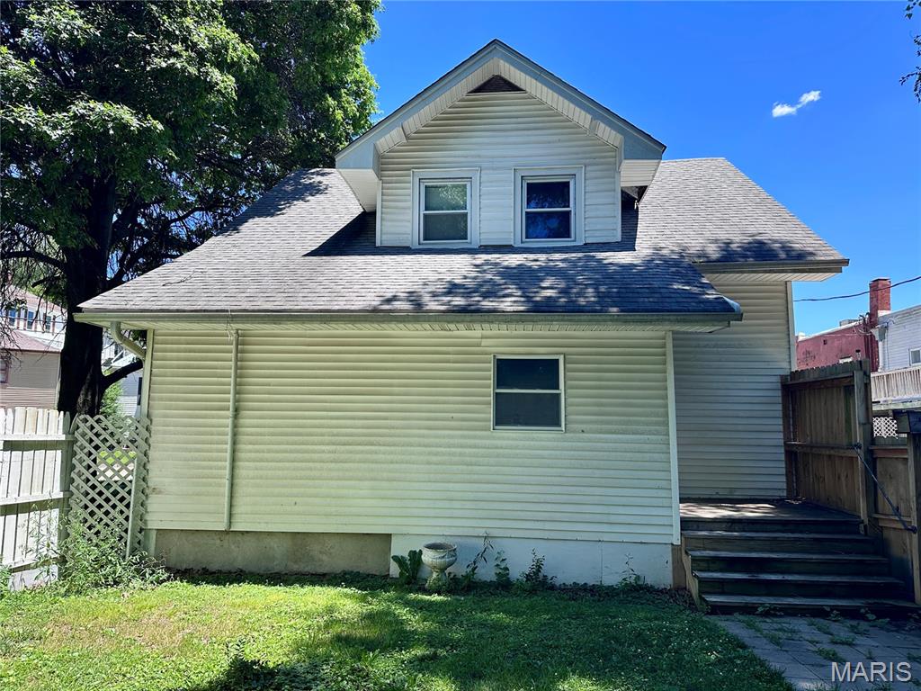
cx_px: 460
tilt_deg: +7.6
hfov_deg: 71.6
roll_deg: +0.1
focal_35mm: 24
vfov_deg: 56.8
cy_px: 346
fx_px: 639
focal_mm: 6.86
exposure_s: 1/1357
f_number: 1.78
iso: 80
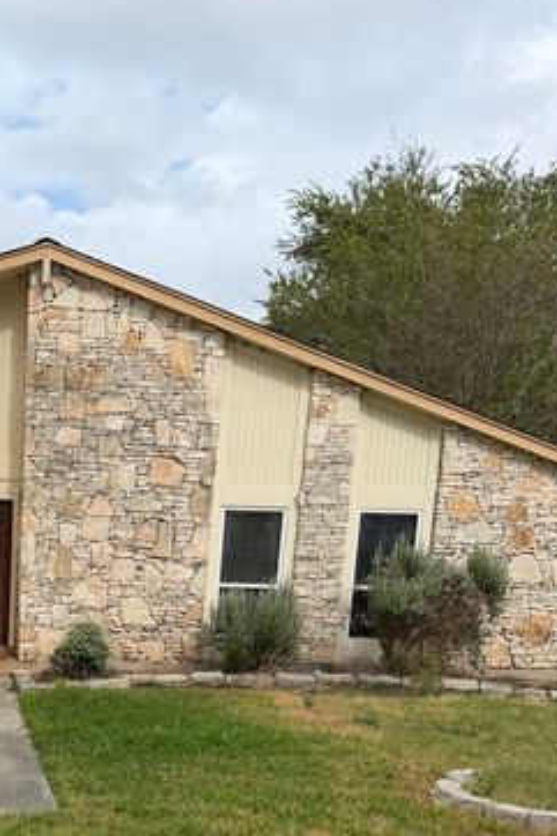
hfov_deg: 27.6
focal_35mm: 46
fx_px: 1069
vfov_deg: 40.2
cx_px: 2
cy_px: 719
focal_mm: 6.76
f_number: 1.78
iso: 80
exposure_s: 1/3759
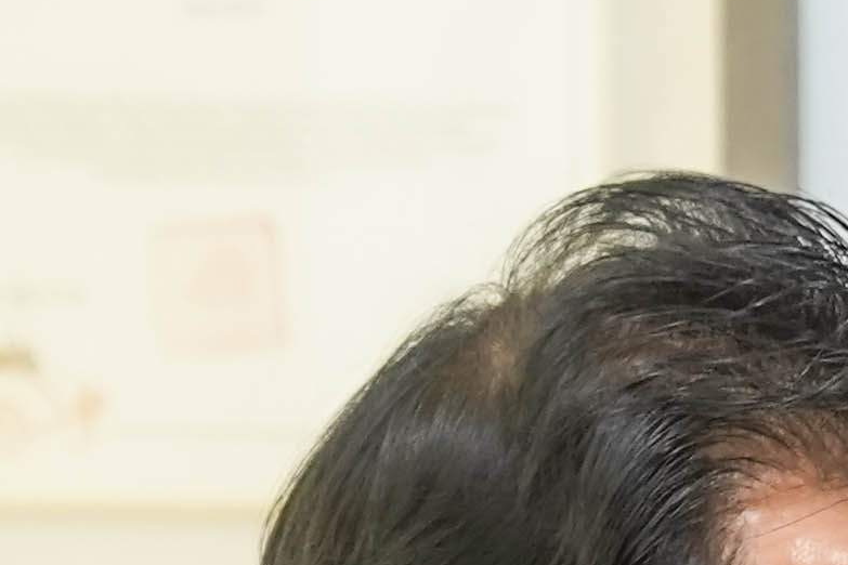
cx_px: 1660
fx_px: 8621
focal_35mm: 366
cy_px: 1661
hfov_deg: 5.5
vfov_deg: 3.7
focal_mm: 49
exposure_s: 1/160
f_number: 2.8
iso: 1000
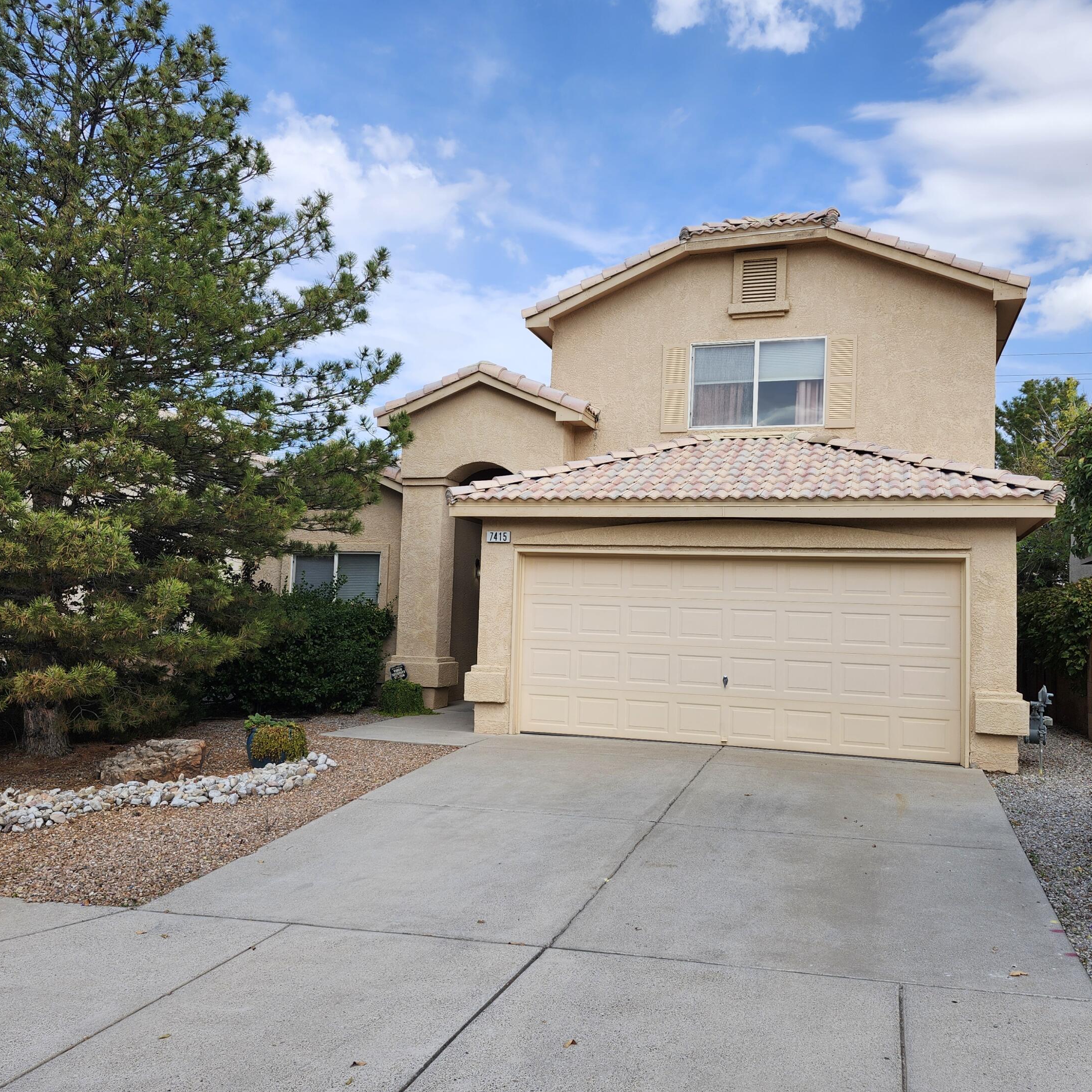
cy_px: 539
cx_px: 574
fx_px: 999
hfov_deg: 57.3
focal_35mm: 28
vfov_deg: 57.3
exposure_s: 1/1208
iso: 25
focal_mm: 5.54
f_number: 1.8
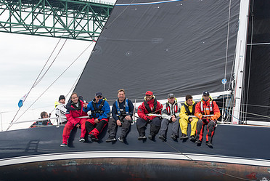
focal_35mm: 109
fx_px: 818
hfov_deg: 18.7
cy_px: 127
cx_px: 131
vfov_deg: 12.6
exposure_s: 1/800
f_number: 5
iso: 250
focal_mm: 70
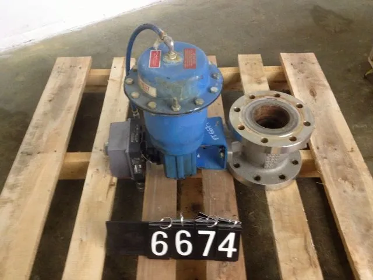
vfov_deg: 40.7
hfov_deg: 52.6
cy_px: 140
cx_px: 186
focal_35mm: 35
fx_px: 377
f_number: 2.4
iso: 320
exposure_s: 1/20
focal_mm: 4.28
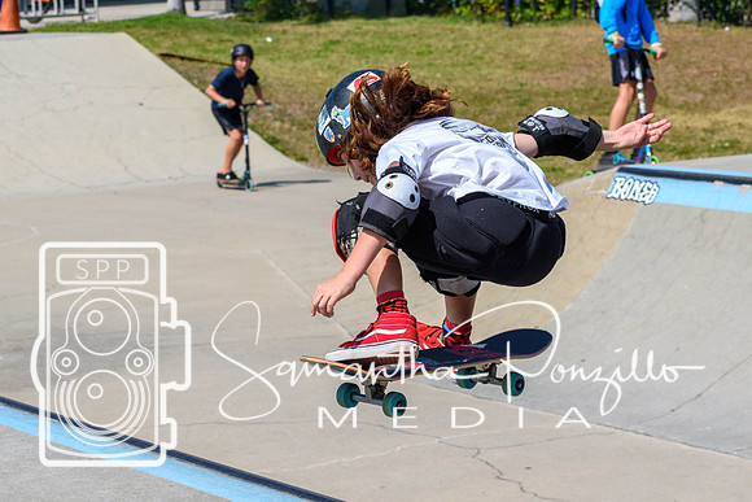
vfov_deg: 11.2
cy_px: 251
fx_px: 2570
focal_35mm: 123
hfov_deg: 16.6
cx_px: 376
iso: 200
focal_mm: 82
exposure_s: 1/1000
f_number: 8
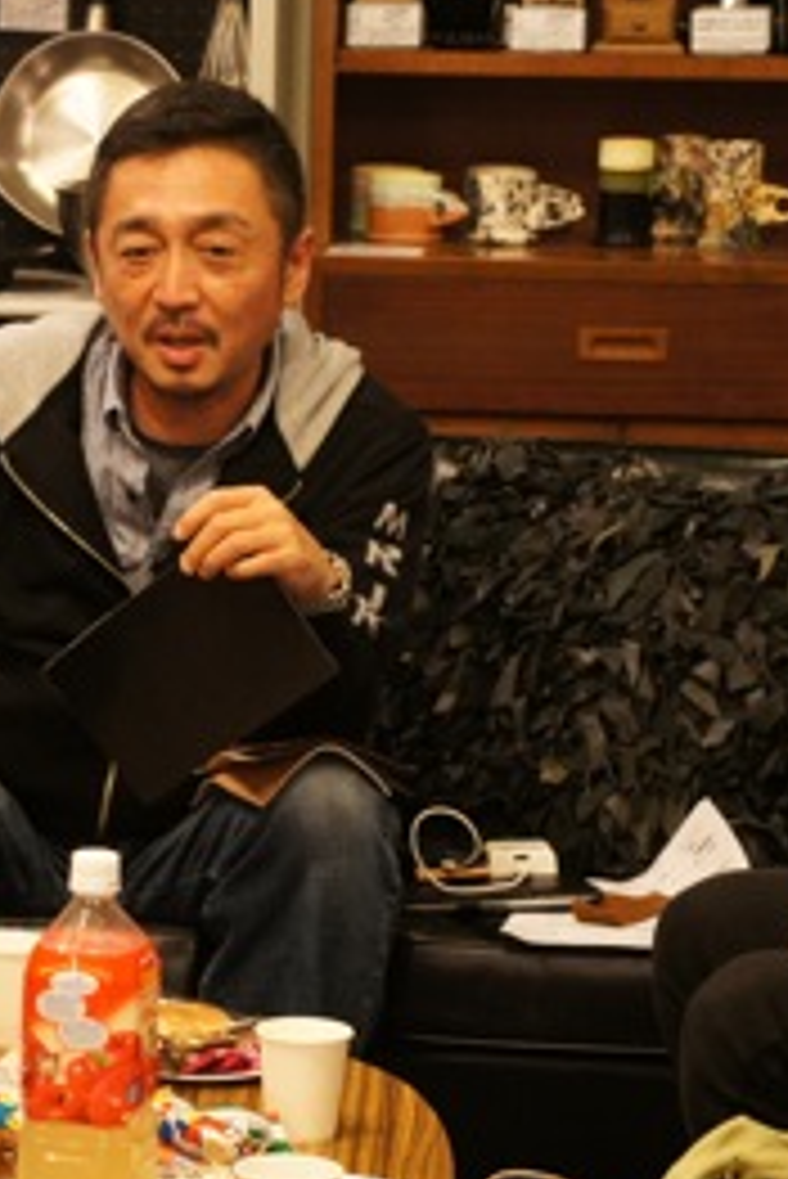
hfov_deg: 8.7
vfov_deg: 13.1
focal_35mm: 157
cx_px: 99
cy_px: 608
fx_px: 5146
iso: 1600
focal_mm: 55
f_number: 5.6
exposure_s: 1/30
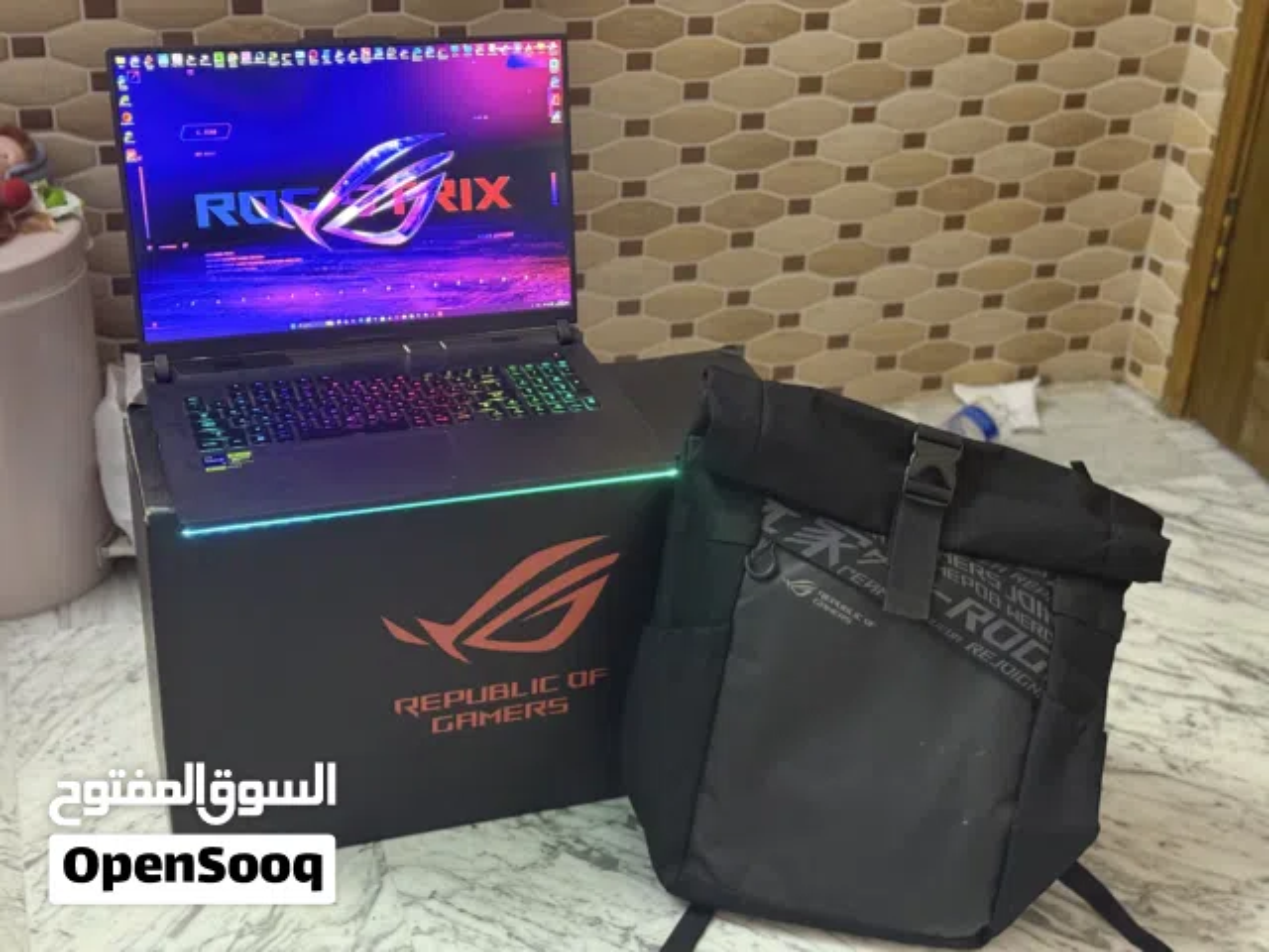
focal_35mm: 48
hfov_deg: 39.7
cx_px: 634
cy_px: 476
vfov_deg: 30.3
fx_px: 1760
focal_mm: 6.76
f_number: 1.78
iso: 640
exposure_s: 1/20
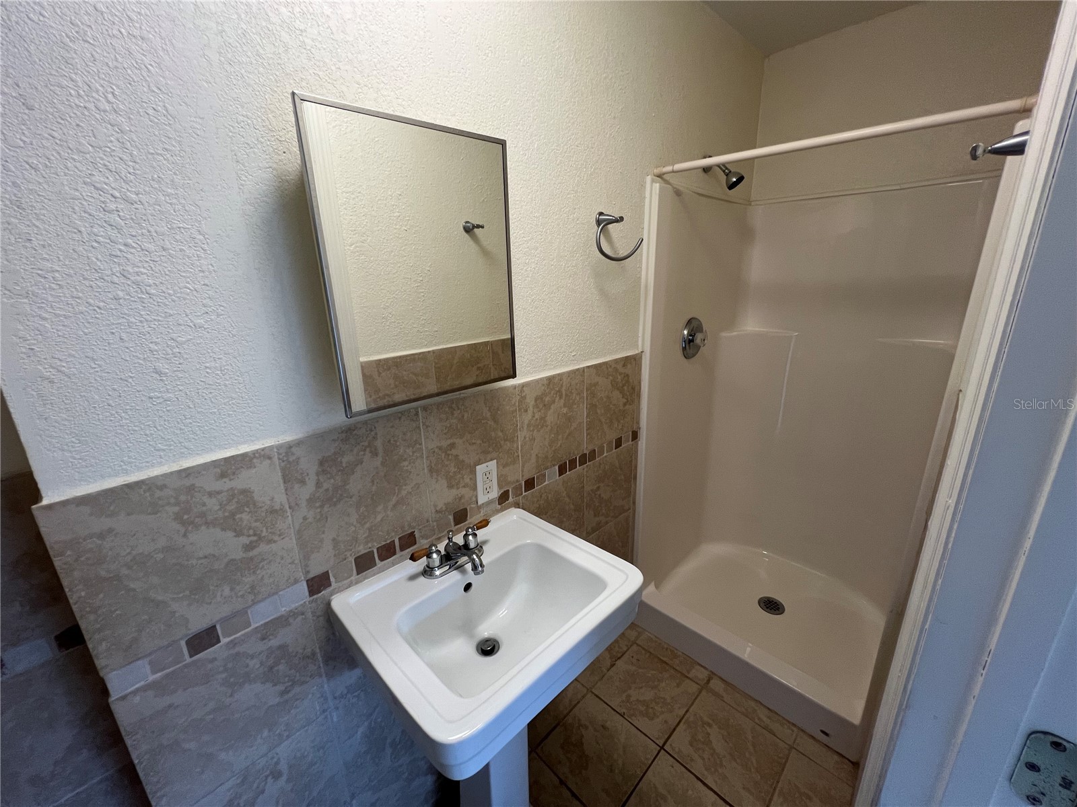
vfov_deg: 89.9
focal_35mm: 13
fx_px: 404
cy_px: 404
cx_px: 538
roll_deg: +1.4
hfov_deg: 106.2
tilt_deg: -17.2
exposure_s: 1/60
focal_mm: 1.57
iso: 160
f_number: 1.8
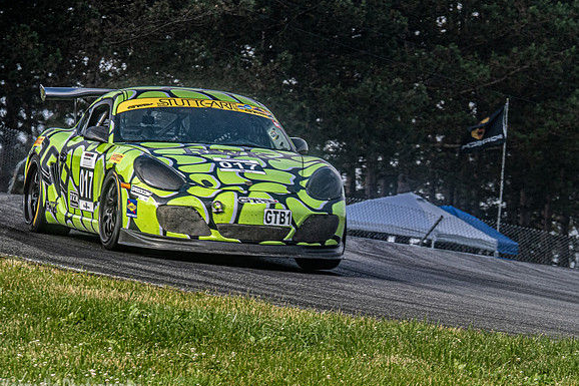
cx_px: 247
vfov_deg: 2.7
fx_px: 8103
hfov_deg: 4.1
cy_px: 221
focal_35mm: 504
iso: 400
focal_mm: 210
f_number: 10
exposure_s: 1/320
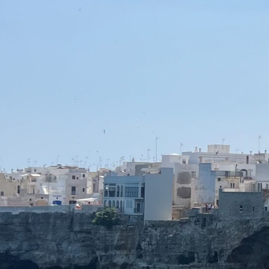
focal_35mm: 107
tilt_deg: +2.8
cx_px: 401
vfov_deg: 16.3
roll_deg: -0.5
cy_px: 158
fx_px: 941
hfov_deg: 15.1
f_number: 1.5
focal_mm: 5.7
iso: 50
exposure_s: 1/9434
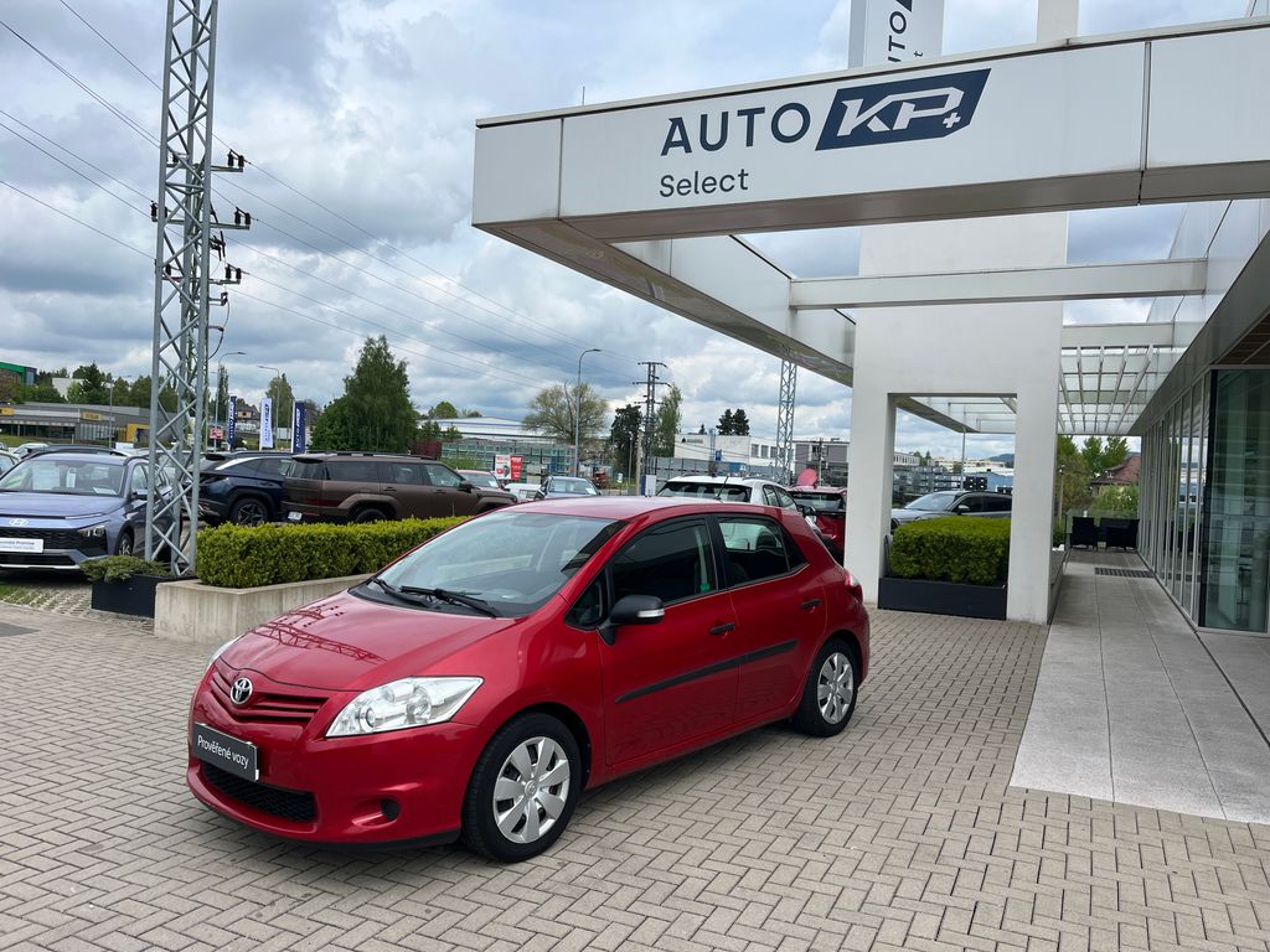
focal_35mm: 26
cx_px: 635
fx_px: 954
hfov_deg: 67.3
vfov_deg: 53.1
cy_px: 476
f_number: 1.6
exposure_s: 1/4310
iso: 50
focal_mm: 5.1
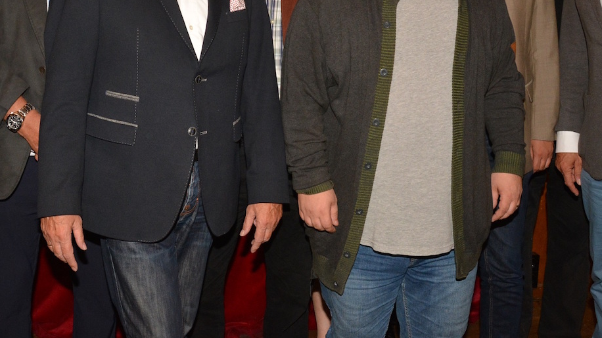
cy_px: 57
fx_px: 798
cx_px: 274
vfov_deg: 23.5
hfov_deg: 41.3
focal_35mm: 50
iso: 800
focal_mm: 18
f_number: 7.1
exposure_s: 1/60
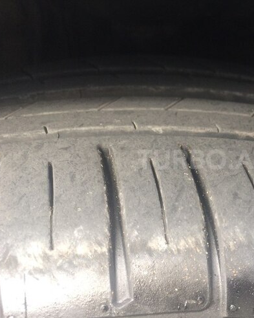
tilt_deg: -31.1
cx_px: 204
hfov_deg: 37.7
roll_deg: +2.7
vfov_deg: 48.0
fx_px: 357
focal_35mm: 38
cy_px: 159
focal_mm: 4.15
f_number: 2.2
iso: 64
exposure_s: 1/100
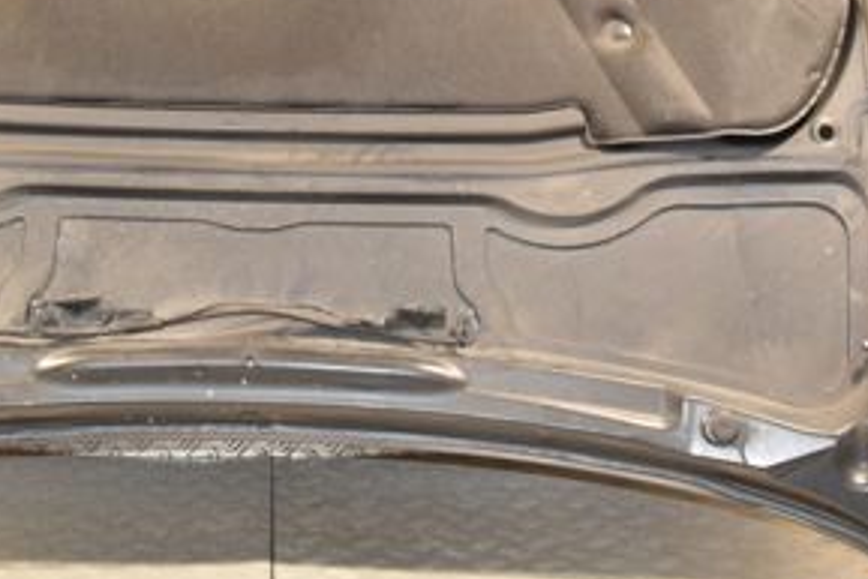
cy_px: 63
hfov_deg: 27.5
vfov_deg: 18.4
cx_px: 264
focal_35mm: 73
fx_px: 1761
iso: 800
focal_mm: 22
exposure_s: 1/125
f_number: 5
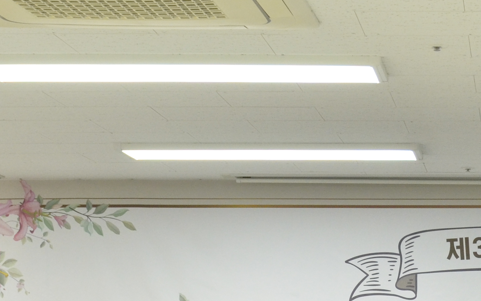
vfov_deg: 11.0
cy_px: 427
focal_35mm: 115
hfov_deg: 17.3
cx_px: 583
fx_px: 1508
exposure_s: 1/125
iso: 1250
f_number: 5.6
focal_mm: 24
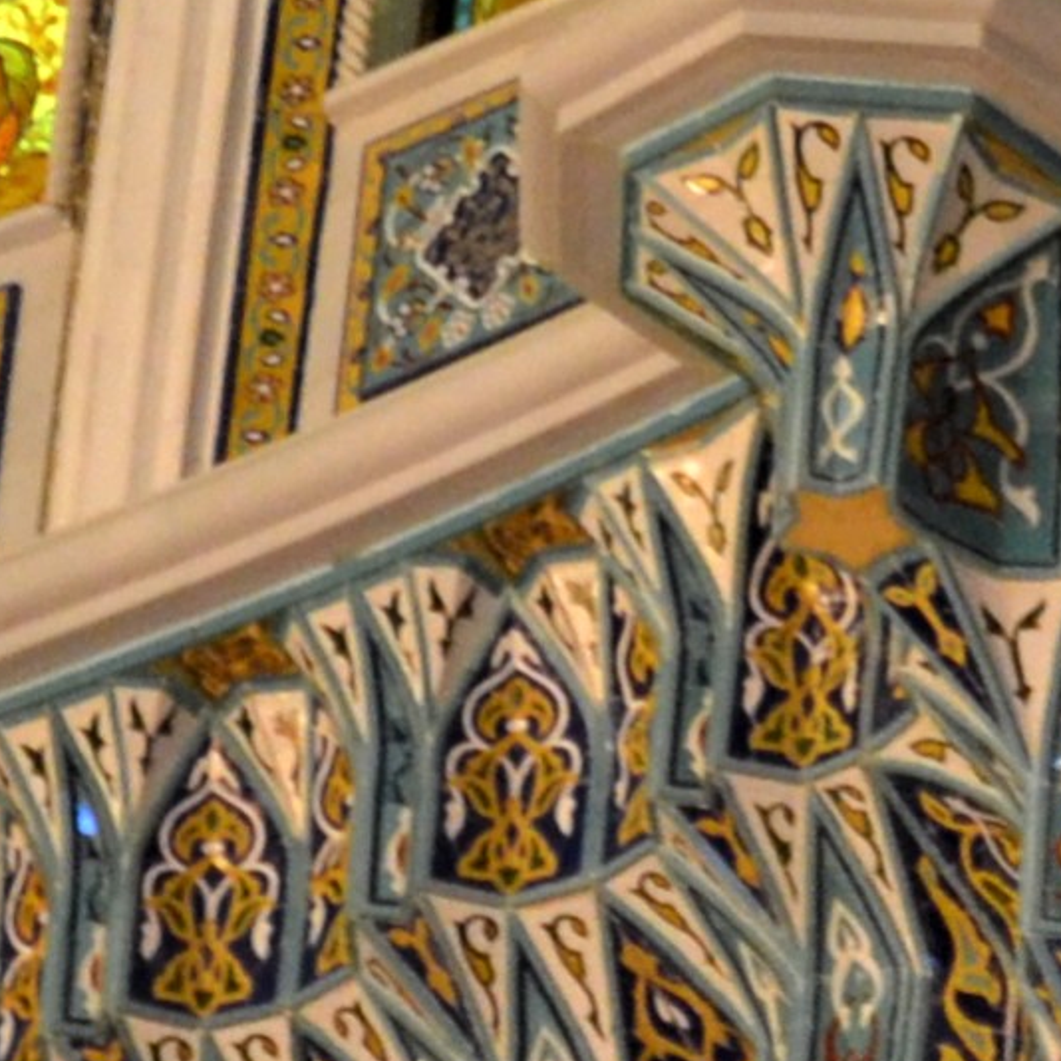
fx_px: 22887
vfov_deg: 2.6
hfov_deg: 2.6
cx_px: 2835
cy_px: -1743
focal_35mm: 660
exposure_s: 1/125
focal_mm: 60
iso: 1250
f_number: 2.8
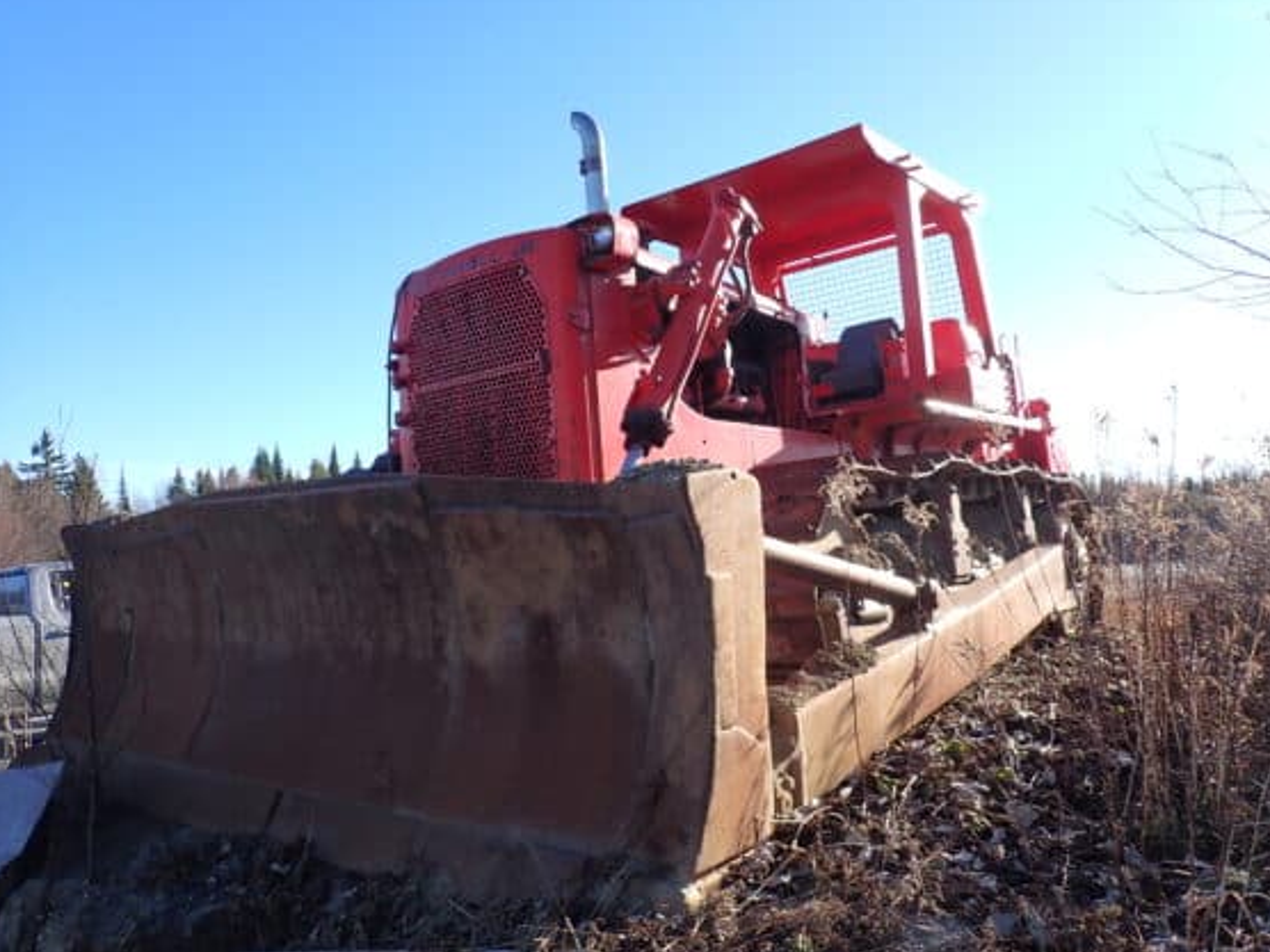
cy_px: 461
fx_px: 991
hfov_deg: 65.3
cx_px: 658
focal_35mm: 27
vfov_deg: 51.3
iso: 100
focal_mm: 4.5
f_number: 2.8
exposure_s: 1/640
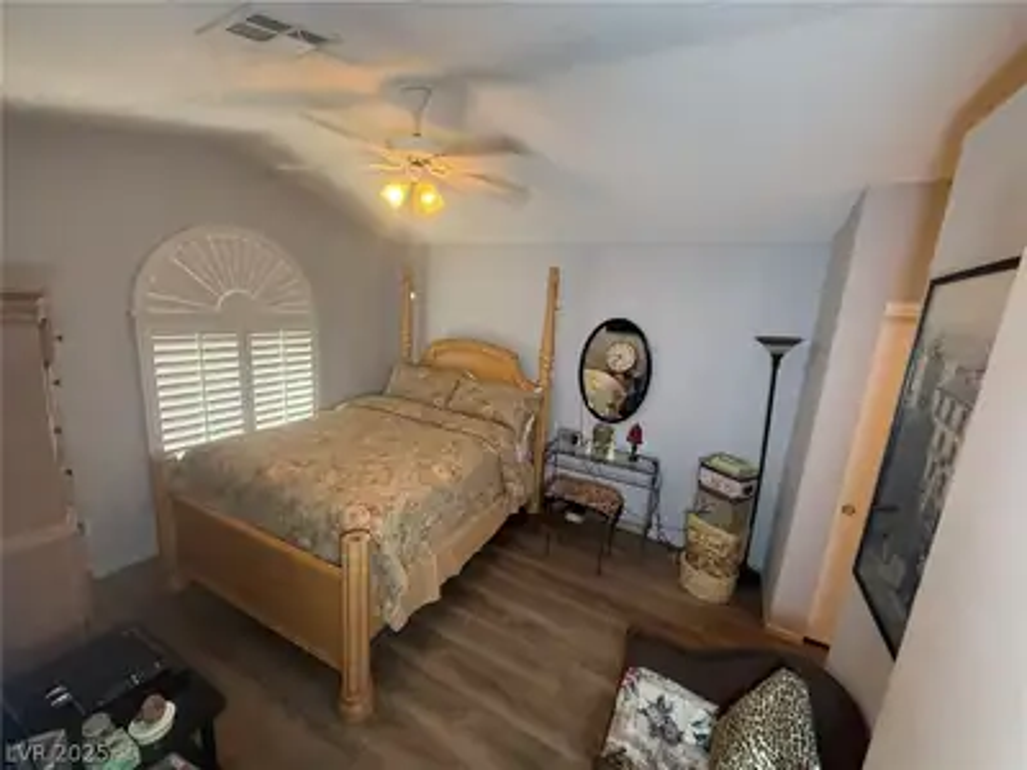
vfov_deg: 85.7
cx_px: 514
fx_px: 415
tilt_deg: -9.2
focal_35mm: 14
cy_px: 385
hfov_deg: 102.1
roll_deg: -4.2
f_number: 2.2
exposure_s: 1/120
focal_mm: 2.22
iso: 400
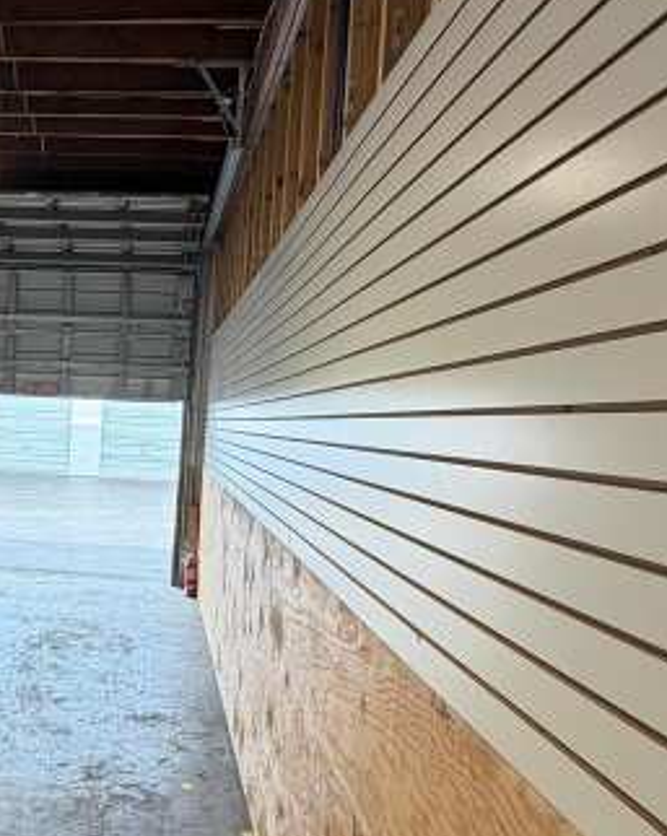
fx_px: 840
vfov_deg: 52.8
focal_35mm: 34
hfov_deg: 39.9
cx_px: 57
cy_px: 452
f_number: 2.2
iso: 64
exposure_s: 1/121
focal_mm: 2.22
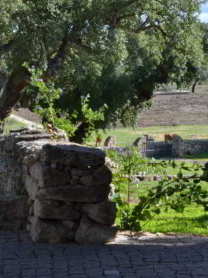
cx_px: 122
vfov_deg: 19.6
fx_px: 802
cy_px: 118
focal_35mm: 100
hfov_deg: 14.8
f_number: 22
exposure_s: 1/25
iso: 200
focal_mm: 36
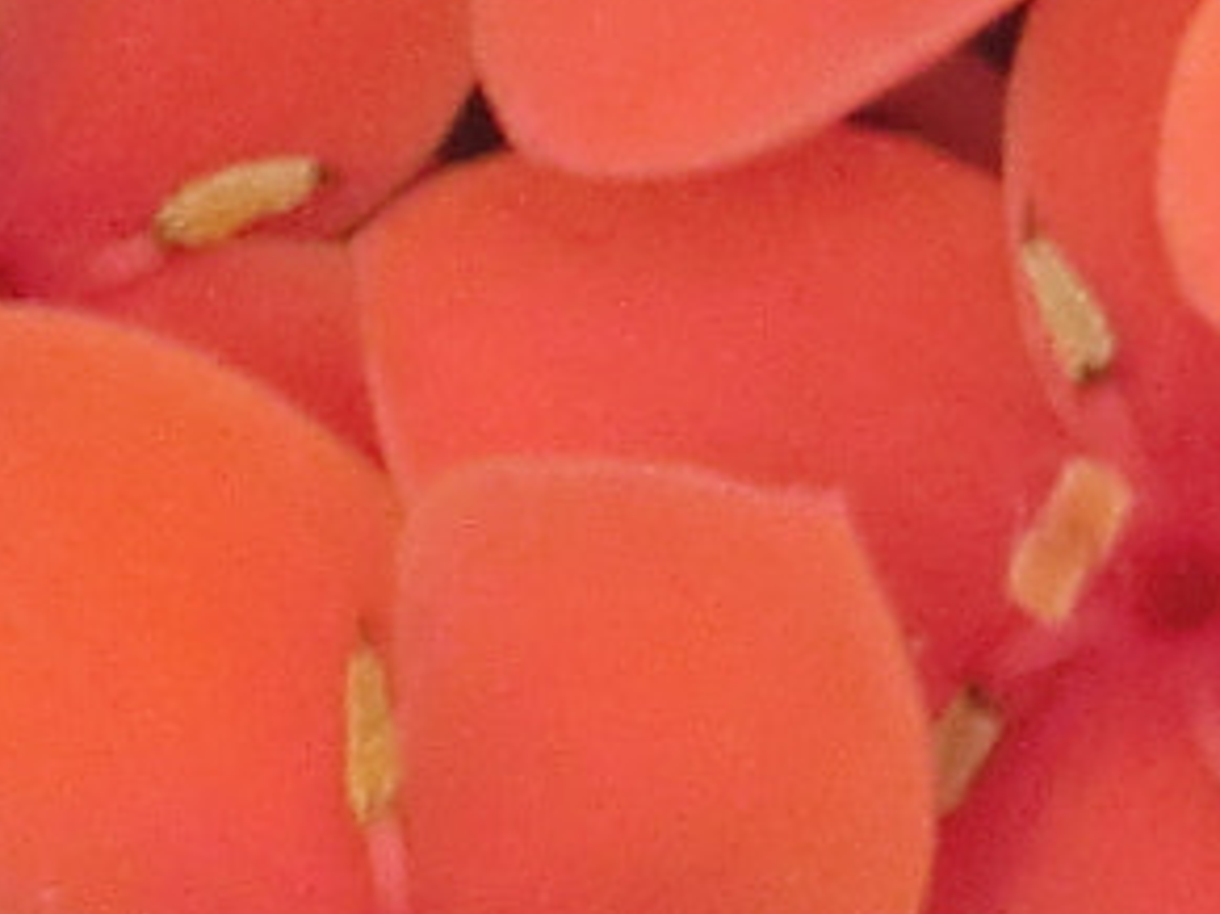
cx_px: -319
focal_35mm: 1181
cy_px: 1279
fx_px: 41606
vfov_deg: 1.3
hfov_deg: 1.7
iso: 200
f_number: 4.8
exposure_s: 1/160
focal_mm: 30.1
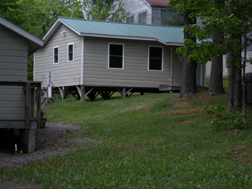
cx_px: 126
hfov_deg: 19.4
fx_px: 735
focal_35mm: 101
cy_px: 94
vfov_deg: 14.6
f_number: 5
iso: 64
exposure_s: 1/128
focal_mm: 17.9
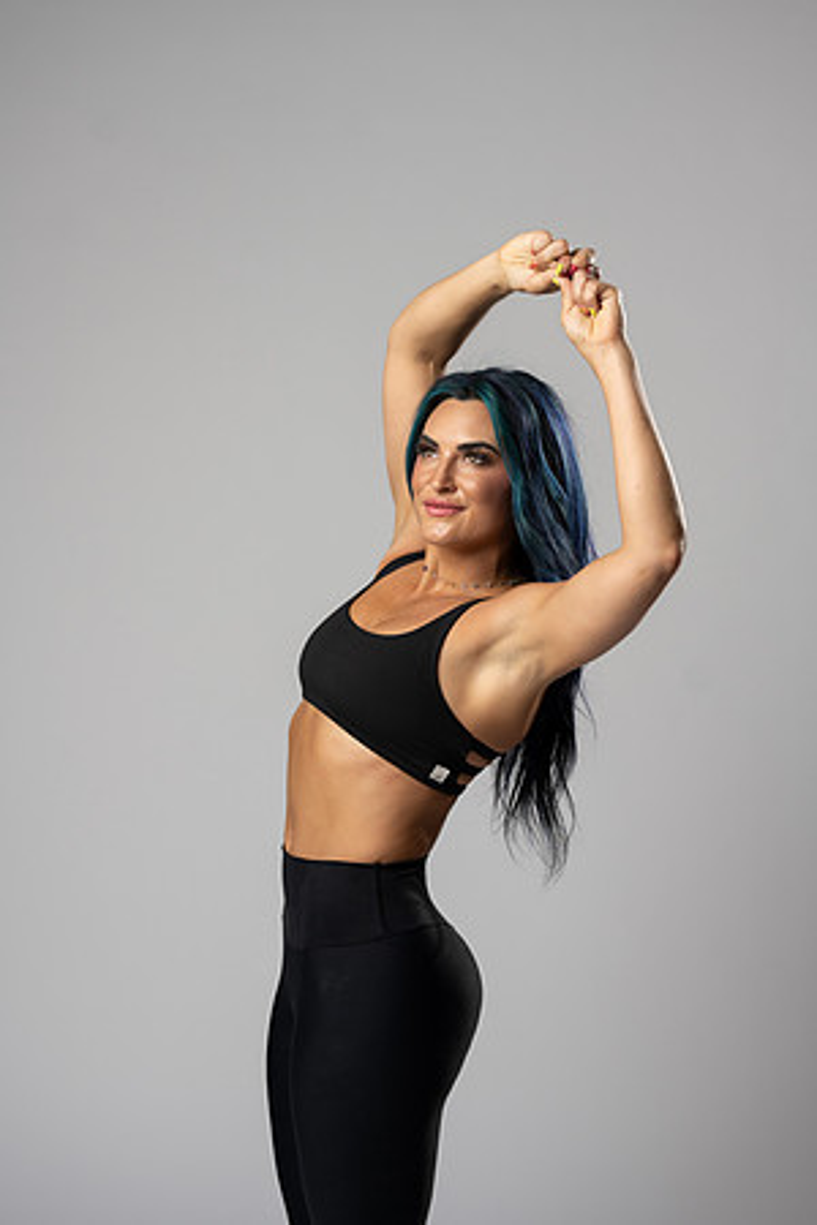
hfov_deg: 16.1
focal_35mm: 85
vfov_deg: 23.9
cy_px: 612
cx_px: 408
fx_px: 2893
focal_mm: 85
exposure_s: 1/160
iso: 200
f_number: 3.2
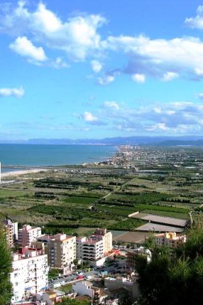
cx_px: 175
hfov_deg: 25.3
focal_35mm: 52
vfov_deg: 38.2
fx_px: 440
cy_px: 152
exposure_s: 1/444
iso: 100
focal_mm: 5.6
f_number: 4.5
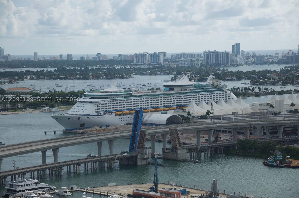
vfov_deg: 13.0
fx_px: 871
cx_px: 150
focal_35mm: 105
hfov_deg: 19.5
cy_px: 99
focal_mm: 70
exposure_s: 1/1250
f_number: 5.3
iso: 200
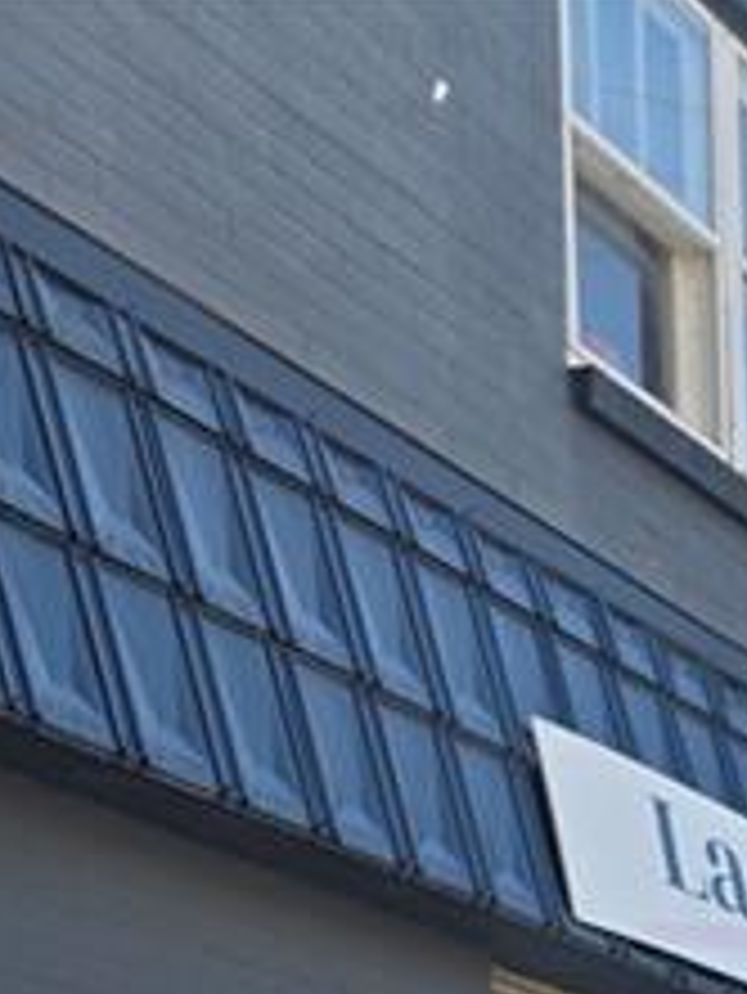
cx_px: 1210
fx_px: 2300
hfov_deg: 16.4
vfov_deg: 19.3
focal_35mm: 80
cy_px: 1718
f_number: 1.7
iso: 12
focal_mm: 6.3
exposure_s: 1/362
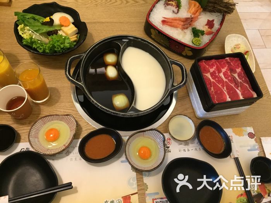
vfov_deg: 48.2
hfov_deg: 61.7
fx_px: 227
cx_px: 136
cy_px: 102
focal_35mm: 29
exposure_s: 1/25
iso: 250
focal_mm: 4.15
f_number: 2.2
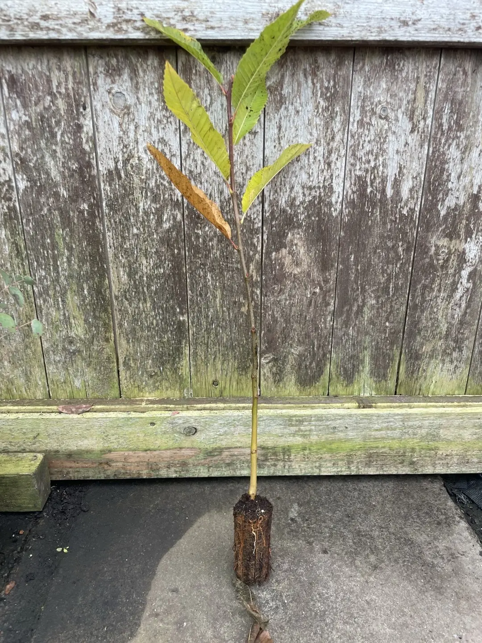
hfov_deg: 53.1
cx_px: 241
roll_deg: -1.7
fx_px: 483
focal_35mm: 26
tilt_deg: -22.4
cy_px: 322
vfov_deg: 67.3
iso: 50
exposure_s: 1/121
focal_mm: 4.2
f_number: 1.6
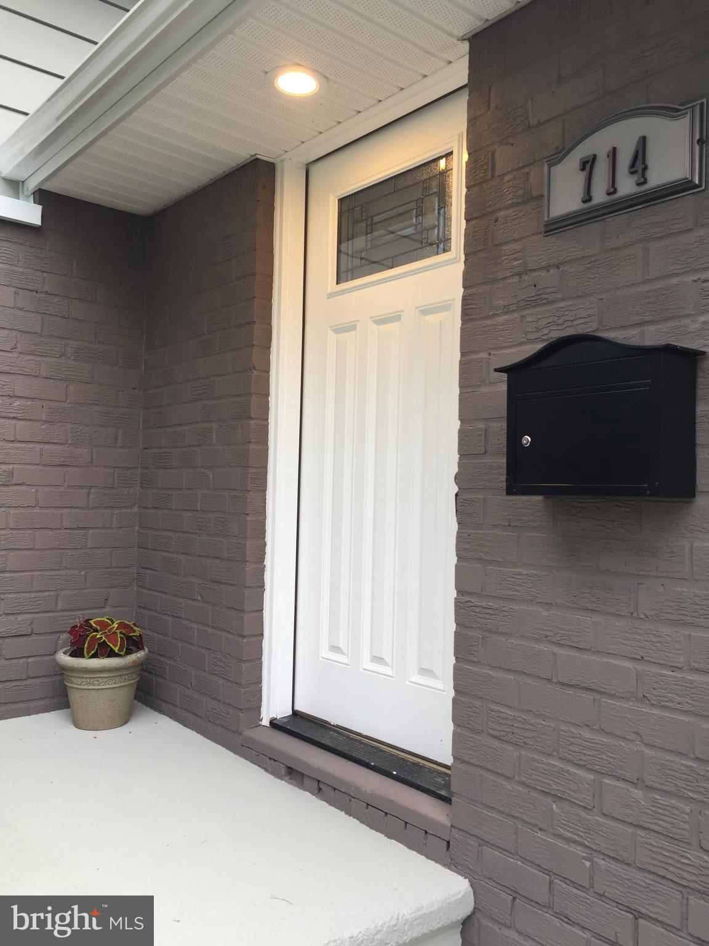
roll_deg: -0.9
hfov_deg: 48.2
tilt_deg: +2.2
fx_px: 792
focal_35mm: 29
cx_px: 354
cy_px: 473
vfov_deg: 61.7
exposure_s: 1/120
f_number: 2.2
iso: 50
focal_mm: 4.15
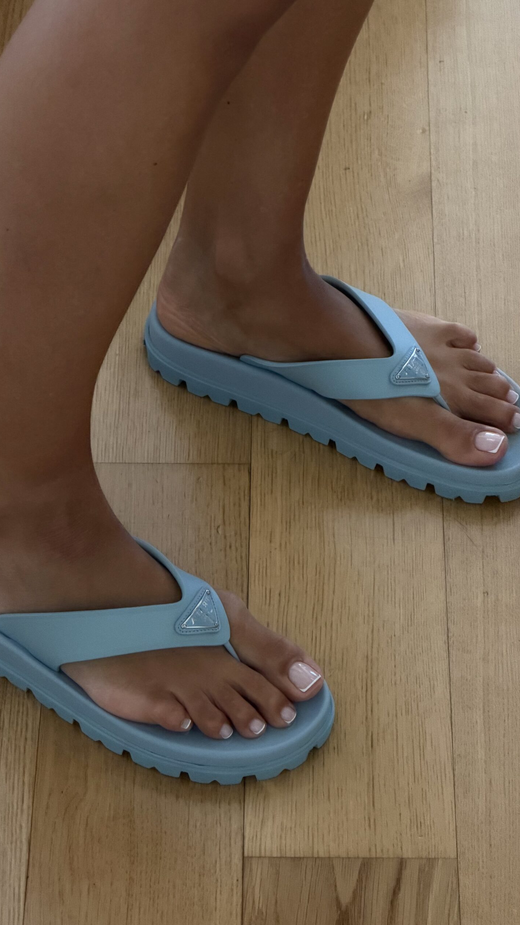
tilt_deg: -49.6
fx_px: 2696
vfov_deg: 19.5
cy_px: 460
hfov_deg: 11.0
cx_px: 241
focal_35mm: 110
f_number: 2.8
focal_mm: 16.89
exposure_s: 1/69
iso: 640
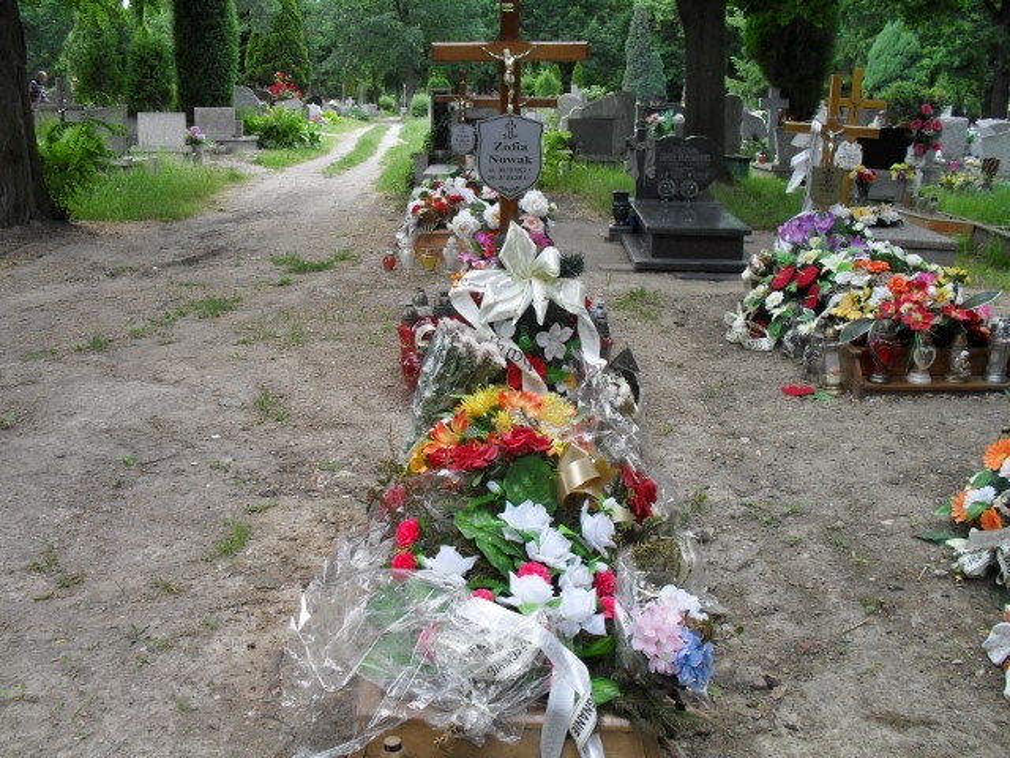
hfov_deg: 52.6
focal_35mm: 35
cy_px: 379
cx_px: 505
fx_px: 1021
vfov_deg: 40.7
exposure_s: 1/180
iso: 100
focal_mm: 6.3
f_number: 3.2
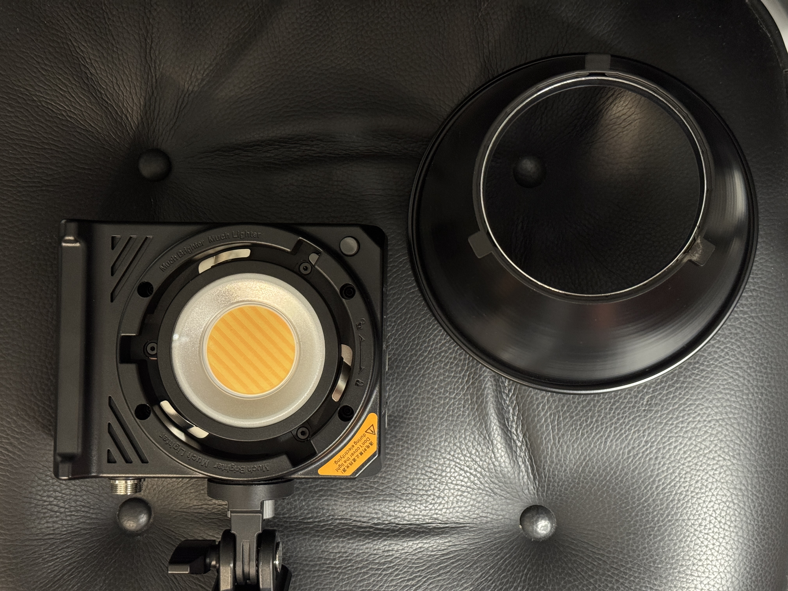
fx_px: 1093
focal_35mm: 48
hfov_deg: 39.7
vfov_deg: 30.3
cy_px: 296
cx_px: 394
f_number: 1.78
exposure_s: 1/33
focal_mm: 6.76
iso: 400
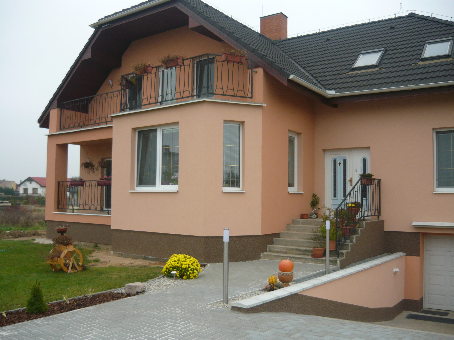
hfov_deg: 55.4
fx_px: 433
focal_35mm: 33
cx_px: 227
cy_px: 170
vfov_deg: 42.9
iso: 100
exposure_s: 1/200
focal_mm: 5.5
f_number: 2.8
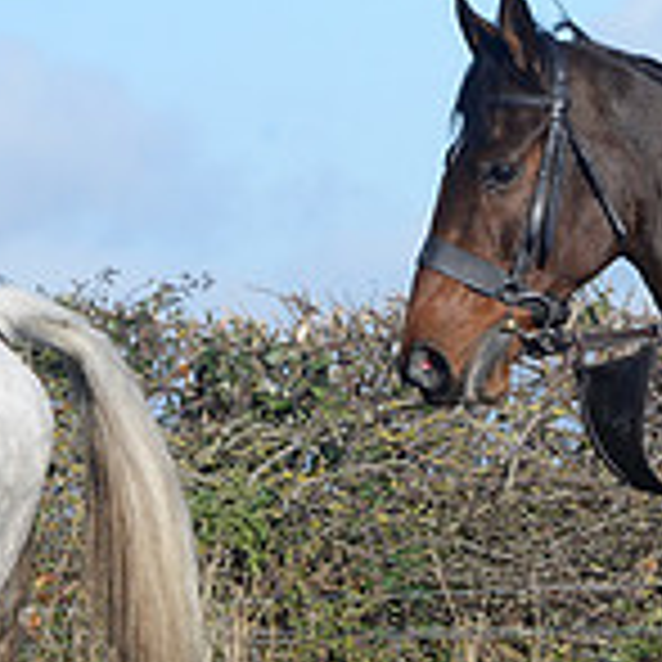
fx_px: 12701
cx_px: 1270
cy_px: 378
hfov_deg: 3.0
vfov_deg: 3.0
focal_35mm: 587
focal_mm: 175
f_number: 7.1
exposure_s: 1/1250
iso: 640
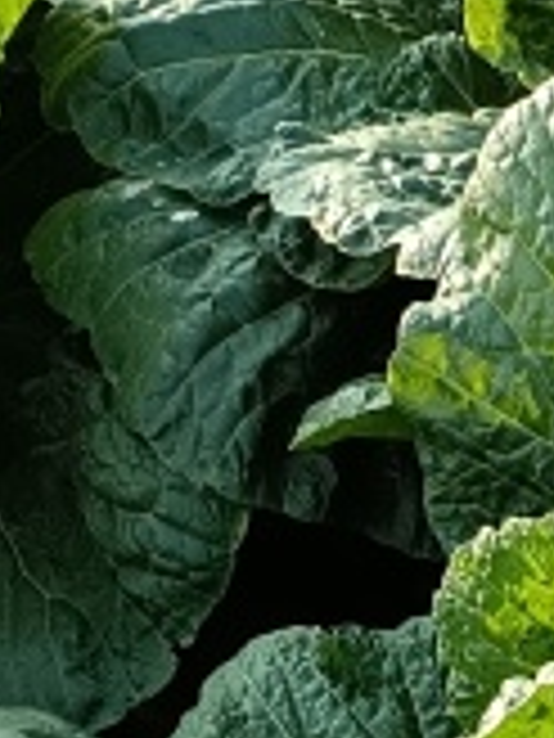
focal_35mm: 156
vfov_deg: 10.1
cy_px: 2077
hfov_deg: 8.5
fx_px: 3329
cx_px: 1437
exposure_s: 1/900
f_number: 1.75
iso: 798
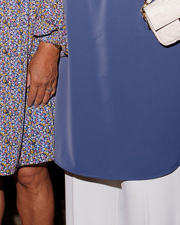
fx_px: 899
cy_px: -27
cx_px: -17
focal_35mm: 135
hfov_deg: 11.3
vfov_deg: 13.9
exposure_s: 1/250
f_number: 3.2
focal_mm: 37
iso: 200
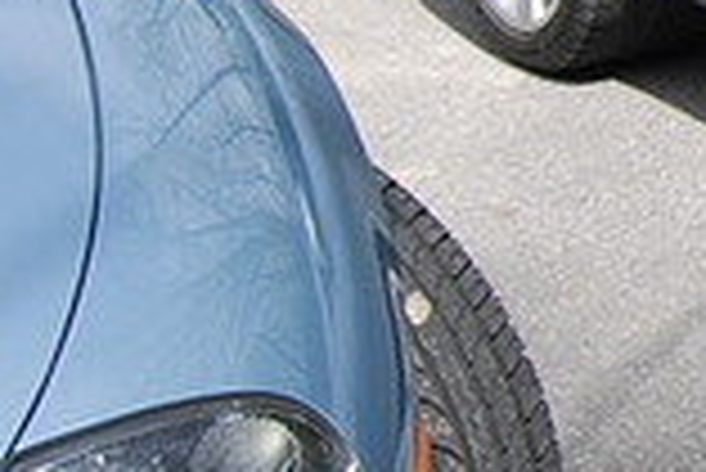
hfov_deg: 11.5
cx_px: 1722
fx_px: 2857
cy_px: -121
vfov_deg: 9.3
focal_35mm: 146
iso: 100
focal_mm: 19
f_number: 7.1
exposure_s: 1/200
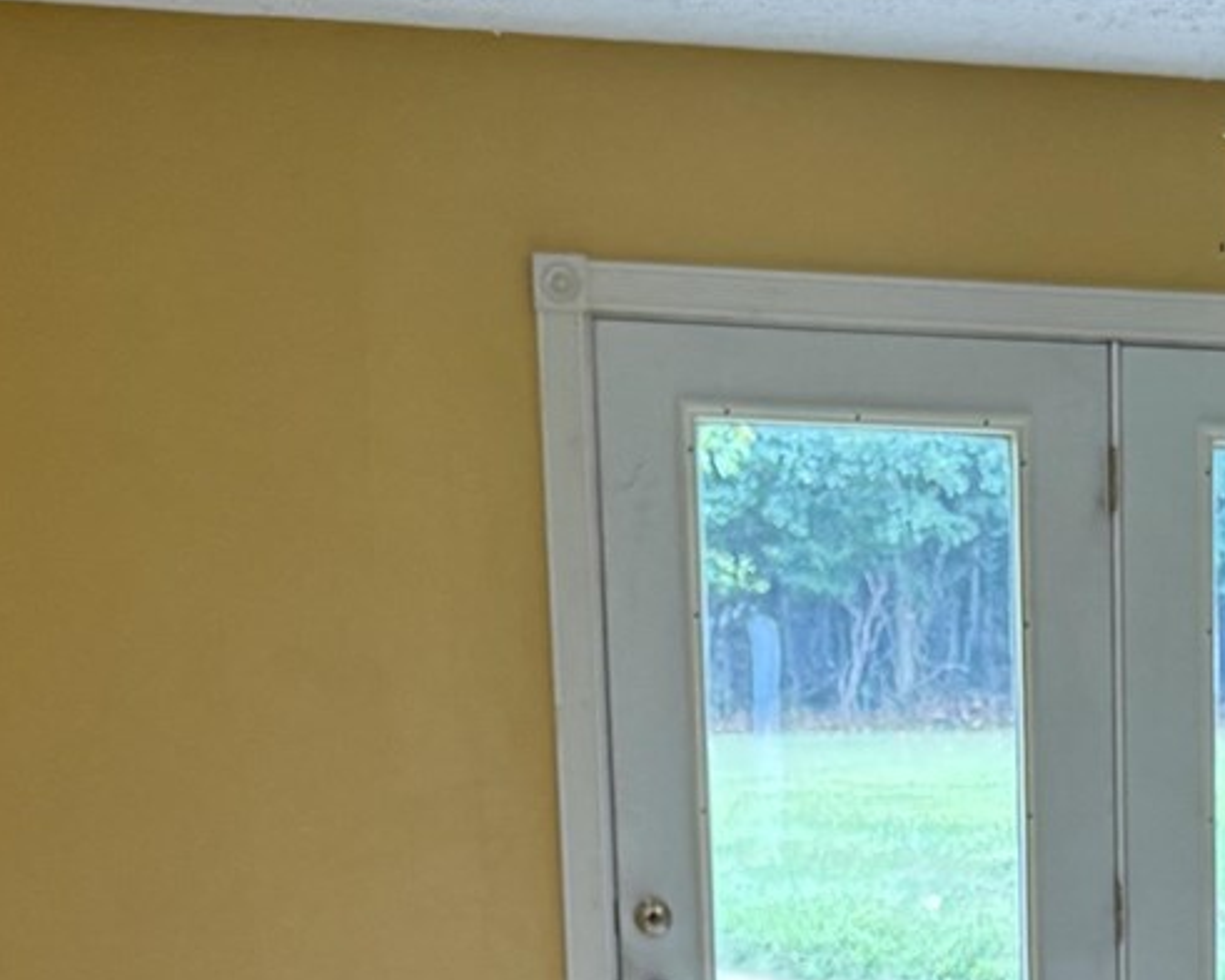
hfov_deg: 16.7
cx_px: 1452
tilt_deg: -10.6
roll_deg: -0.3
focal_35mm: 110
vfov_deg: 13.0
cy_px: 1628
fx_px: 3989
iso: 160
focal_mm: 6.76
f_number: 1.78
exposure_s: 1/60
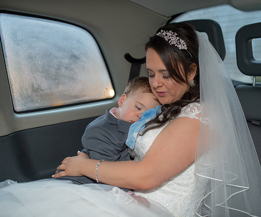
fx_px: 316
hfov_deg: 44.7
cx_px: 148
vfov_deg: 37.8
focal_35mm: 40
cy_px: 108
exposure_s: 1/100
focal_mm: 35
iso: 400
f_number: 2
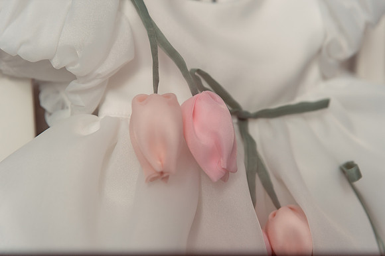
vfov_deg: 19.4
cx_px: 192
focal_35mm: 70
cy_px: 128
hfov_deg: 28.9
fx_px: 748
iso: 320
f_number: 3.5
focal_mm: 70
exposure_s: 1/250
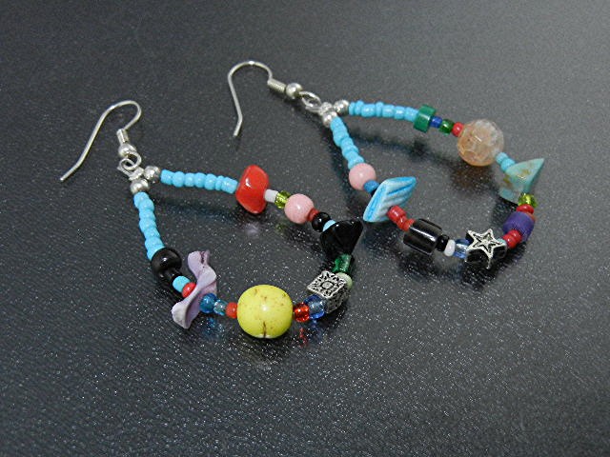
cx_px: 305
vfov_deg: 28.0
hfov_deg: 36.8
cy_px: 228
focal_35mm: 52
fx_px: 916
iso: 800
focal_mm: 9.3
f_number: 7.8
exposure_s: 1/30
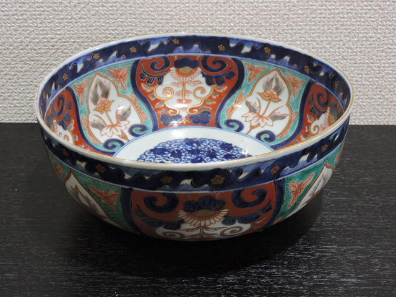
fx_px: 629
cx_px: 198
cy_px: 148
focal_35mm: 55
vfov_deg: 26.6
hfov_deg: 34.9
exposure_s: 1/13
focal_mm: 9.9
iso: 400
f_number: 4
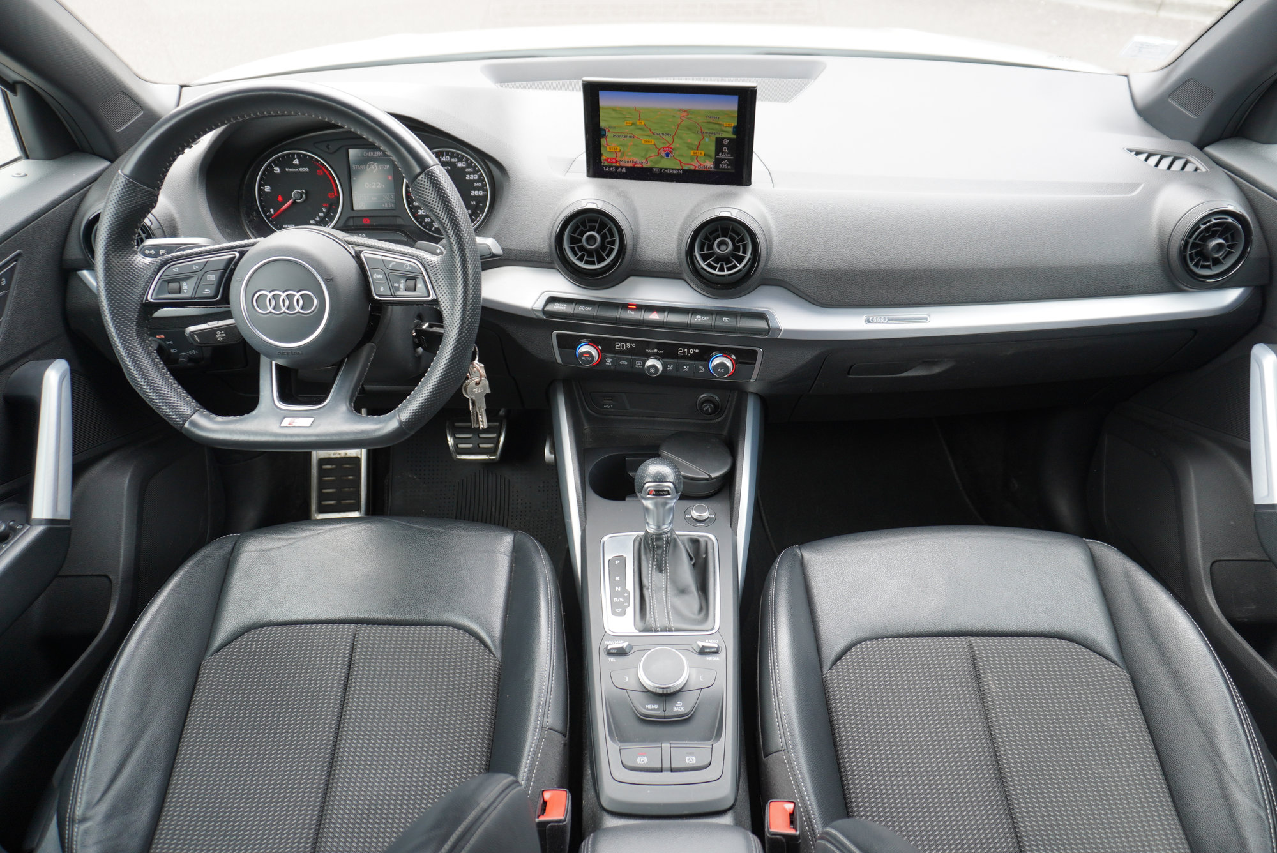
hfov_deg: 73.7
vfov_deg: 53.2
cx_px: 638
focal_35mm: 24
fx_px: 852
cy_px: 426
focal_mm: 16
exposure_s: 1/30
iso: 160
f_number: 3.5
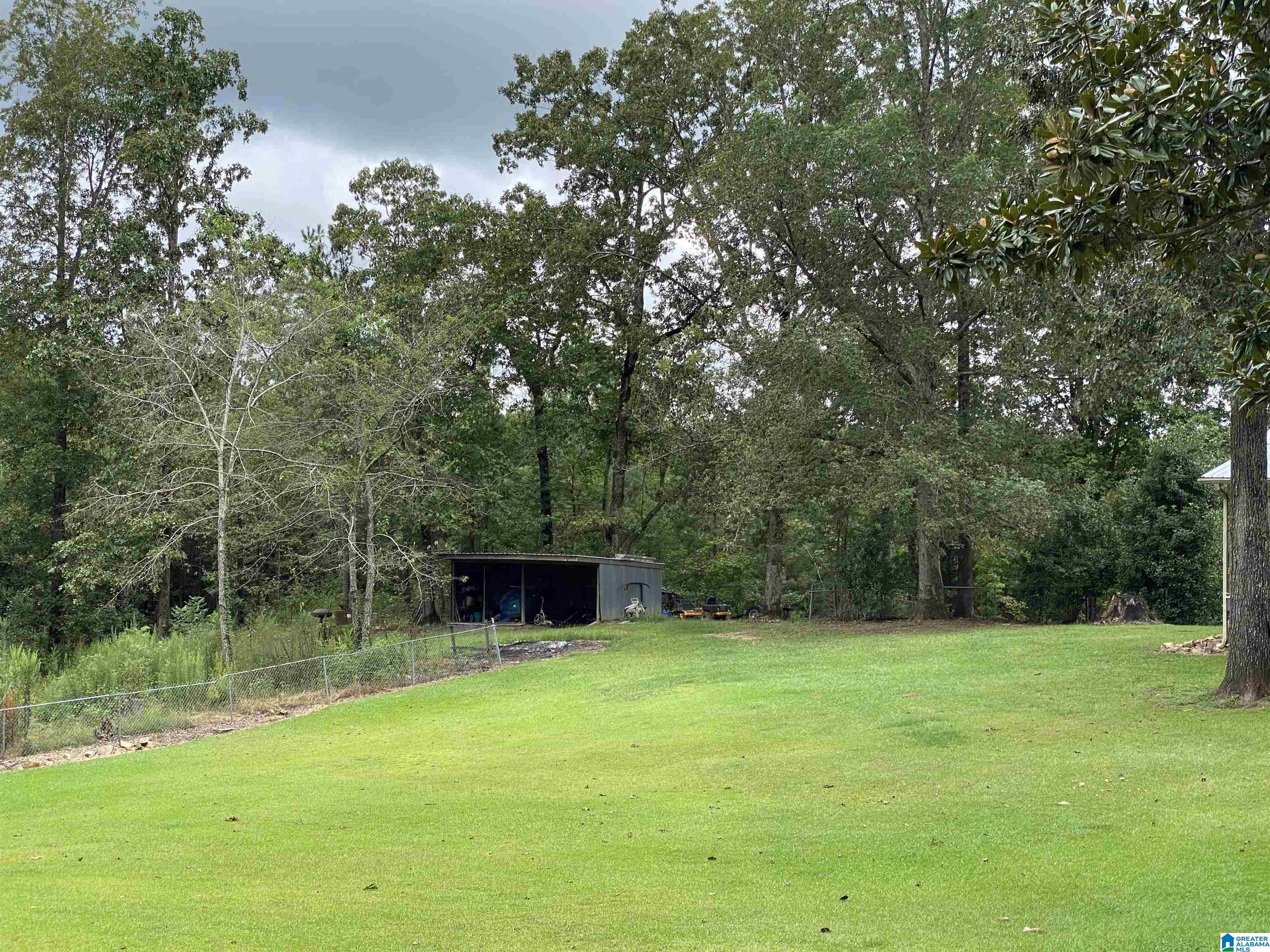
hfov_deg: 36.8
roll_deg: -0.4
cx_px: 635
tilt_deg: +3.2
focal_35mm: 52
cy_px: 476
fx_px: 1908
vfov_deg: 28.0
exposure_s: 1/440
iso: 20
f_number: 2
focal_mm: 6
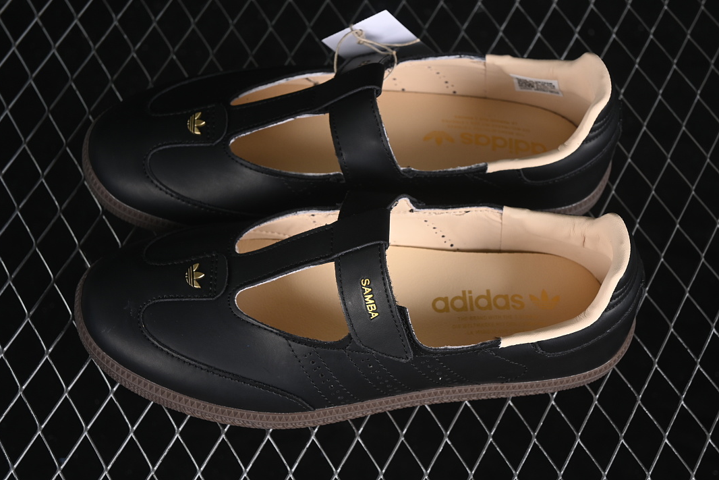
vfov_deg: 18.0
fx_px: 1518
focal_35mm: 76
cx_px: 355
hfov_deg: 26.6
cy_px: 238
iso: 160
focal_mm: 50
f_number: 6.3
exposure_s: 1/60
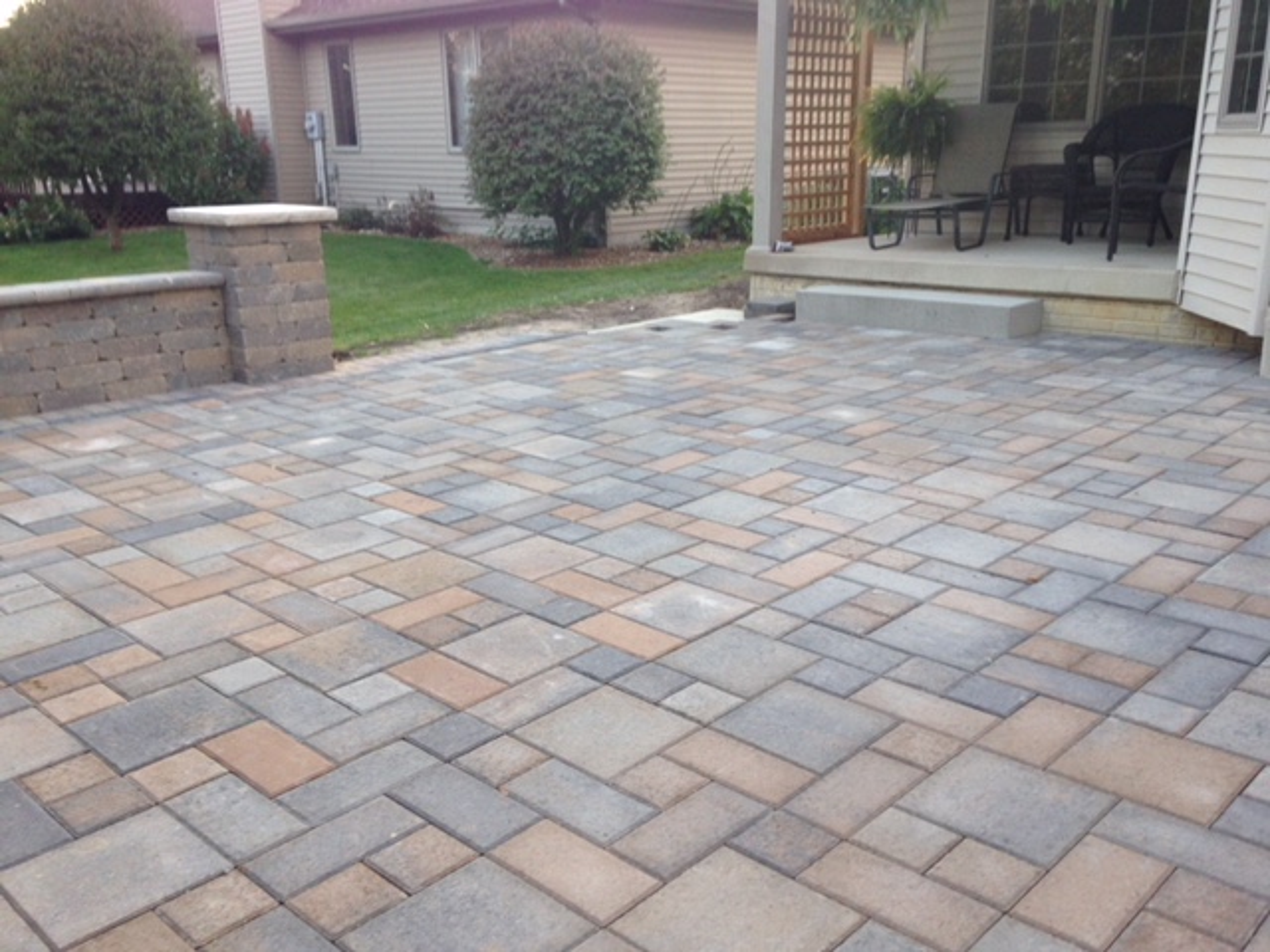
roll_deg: +1.7
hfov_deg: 55.4
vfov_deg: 42.9
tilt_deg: -18.4
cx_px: 635
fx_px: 1211
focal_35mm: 33
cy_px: 476
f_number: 2.4
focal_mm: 4.12
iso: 80
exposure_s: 1/120
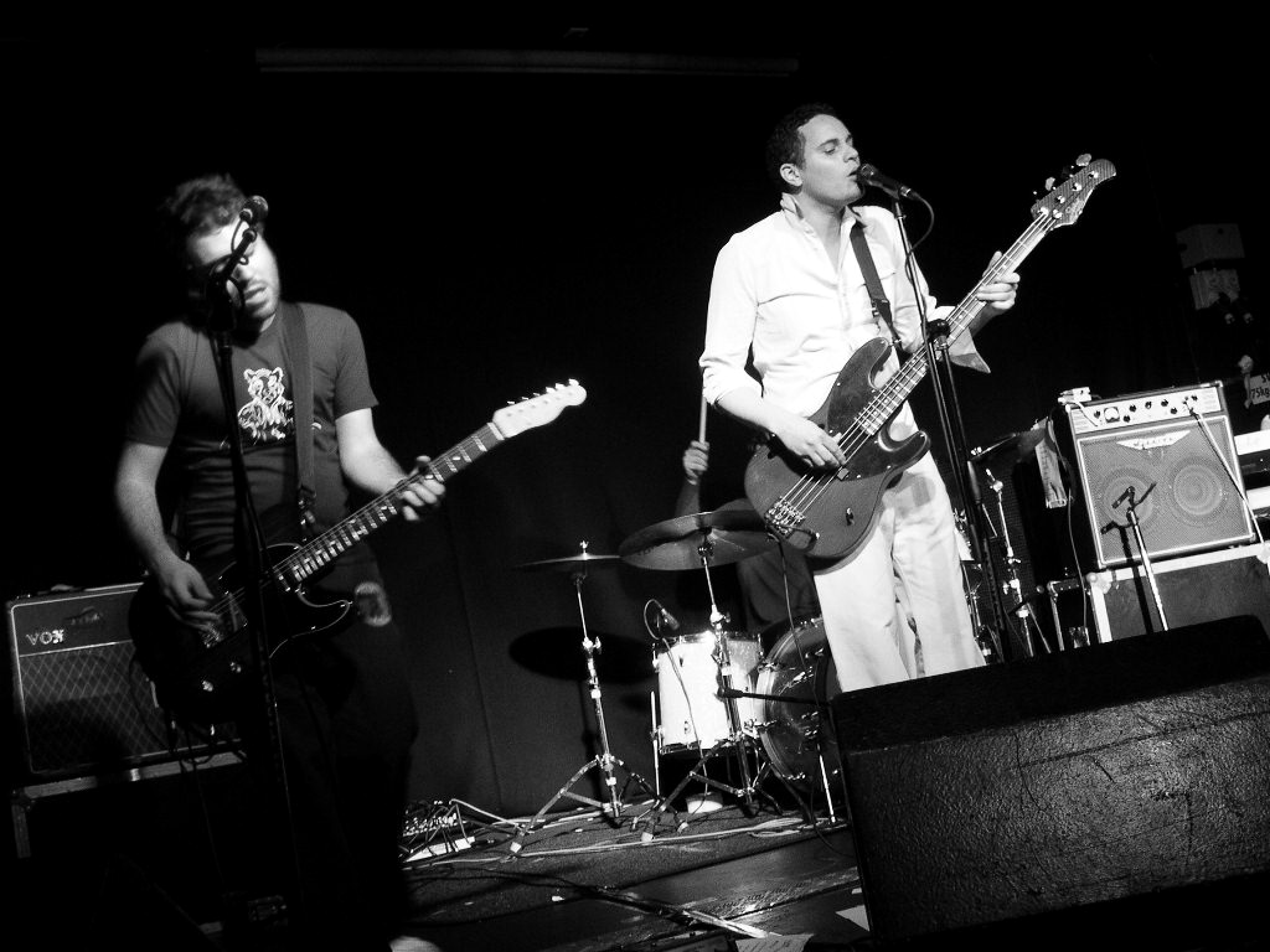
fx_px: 1394
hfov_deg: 49.0
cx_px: 635
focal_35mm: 38
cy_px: 476
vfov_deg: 37.7
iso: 400
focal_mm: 8
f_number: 2.8
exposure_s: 1/26.1
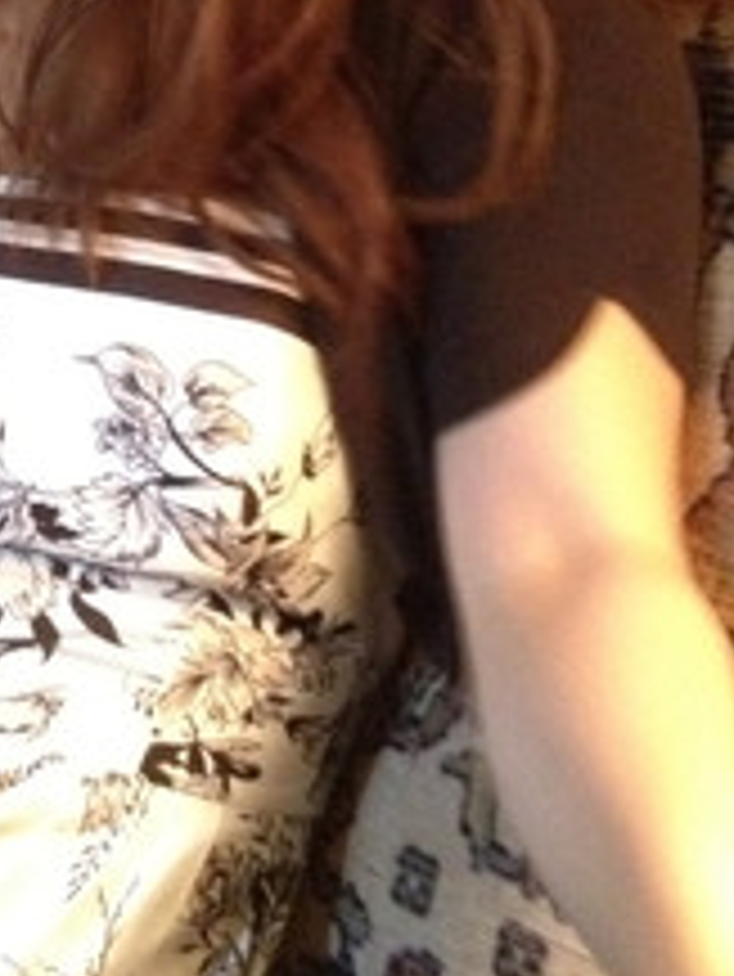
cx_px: -23
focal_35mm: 103
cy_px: -54
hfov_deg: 14.1
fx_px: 2909
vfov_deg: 18.5
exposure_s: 1/15
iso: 640
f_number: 2.4
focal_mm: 4.28
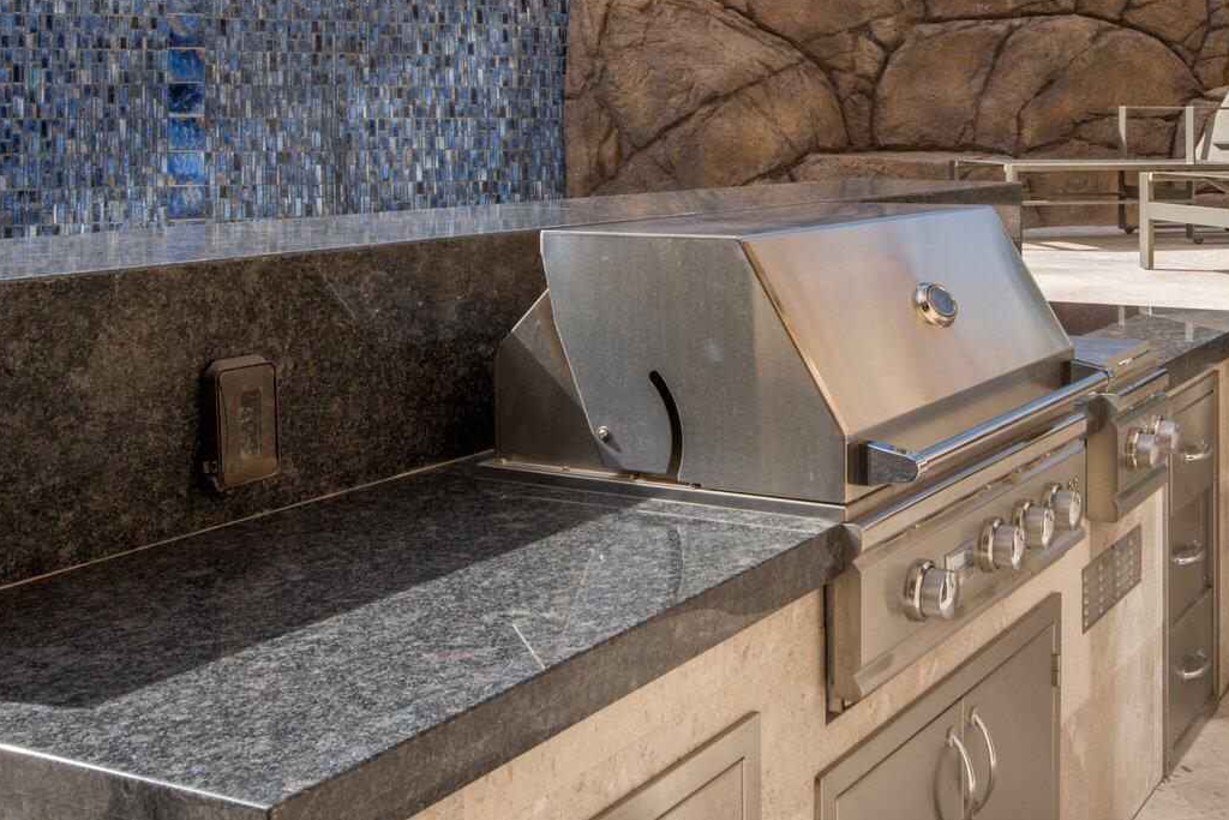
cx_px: 897
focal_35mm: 48
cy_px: 101
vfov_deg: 27.2
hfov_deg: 40.1
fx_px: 1639
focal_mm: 24
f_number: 13
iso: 50
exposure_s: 1/15
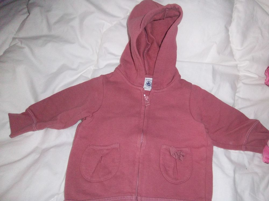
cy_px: 100
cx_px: 134
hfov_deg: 63.4
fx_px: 218
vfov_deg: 49.7
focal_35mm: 28
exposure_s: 1/64
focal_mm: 5.1
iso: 160
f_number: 3.5
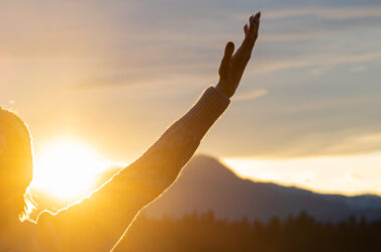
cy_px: 116
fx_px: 1638
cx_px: 23
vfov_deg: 8.8
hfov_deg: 13.1
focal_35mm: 155
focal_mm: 57
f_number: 4
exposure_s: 1/200
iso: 100
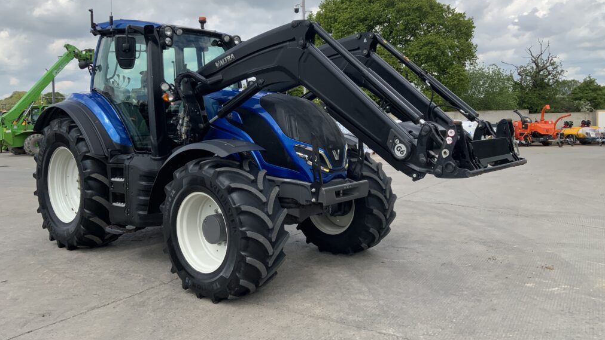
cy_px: 136
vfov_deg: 36.6
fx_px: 513
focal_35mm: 32
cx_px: 306
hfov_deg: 61.0
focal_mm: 3
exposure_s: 1/1626
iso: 16
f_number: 1.8
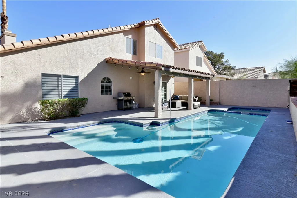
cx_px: 148
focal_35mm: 19
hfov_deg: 86.9
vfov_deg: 64.6
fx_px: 157
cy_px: 99
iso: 100
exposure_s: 1/60
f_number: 9
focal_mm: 19
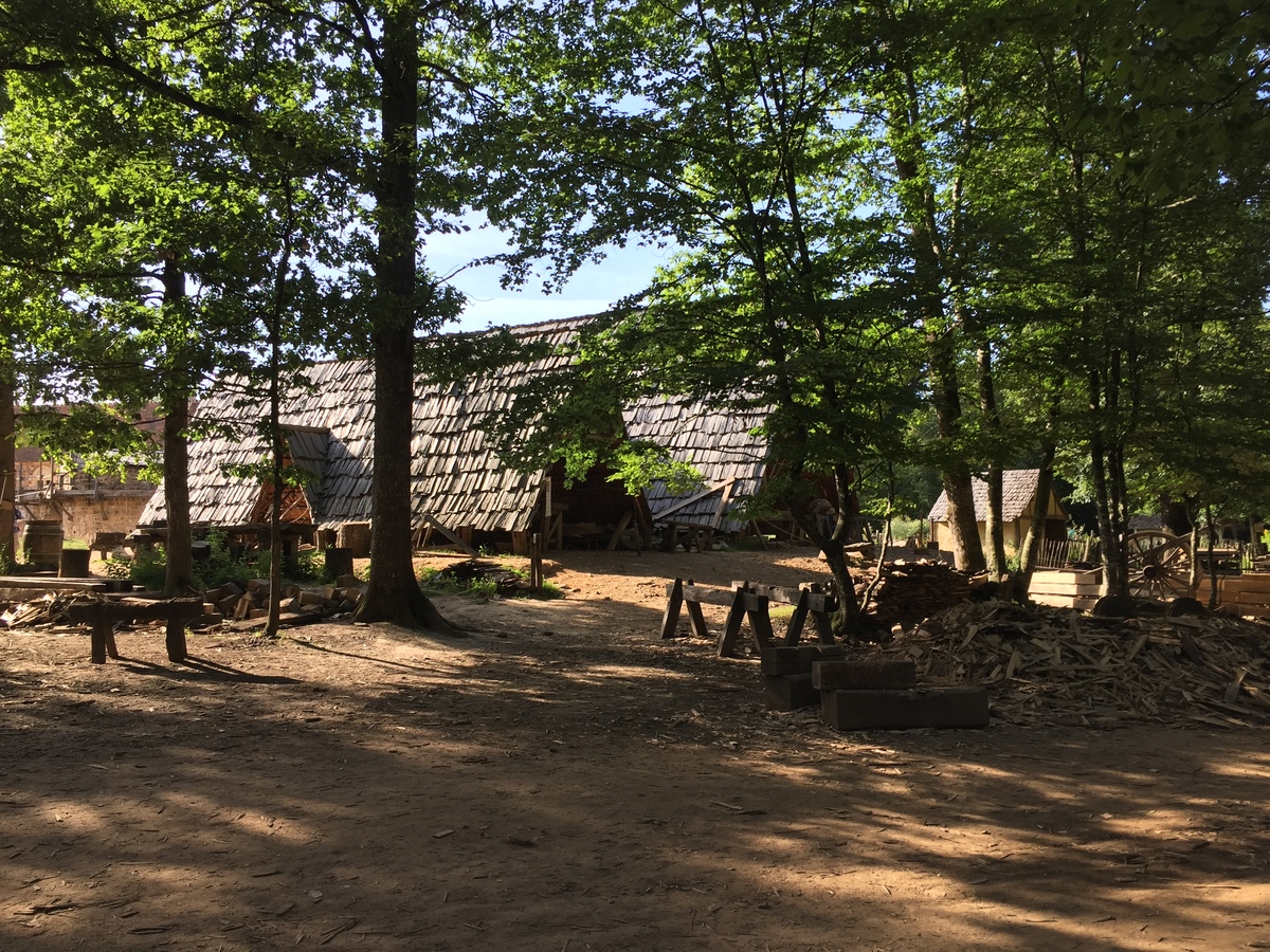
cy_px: 476
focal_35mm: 29
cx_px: 635
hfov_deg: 61.7
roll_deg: +0.5
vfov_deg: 48.2
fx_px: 1064
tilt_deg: +1.1
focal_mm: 4.15
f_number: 2.2
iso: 32
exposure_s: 1/425
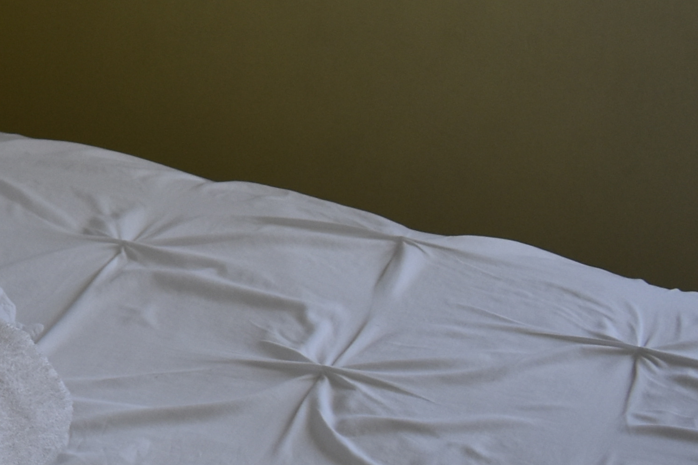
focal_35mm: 120
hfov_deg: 15.2
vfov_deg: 11.3
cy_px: 42
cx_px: -487
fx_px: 2326
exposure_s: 1/90
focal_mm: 20
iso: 400
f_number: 4.8
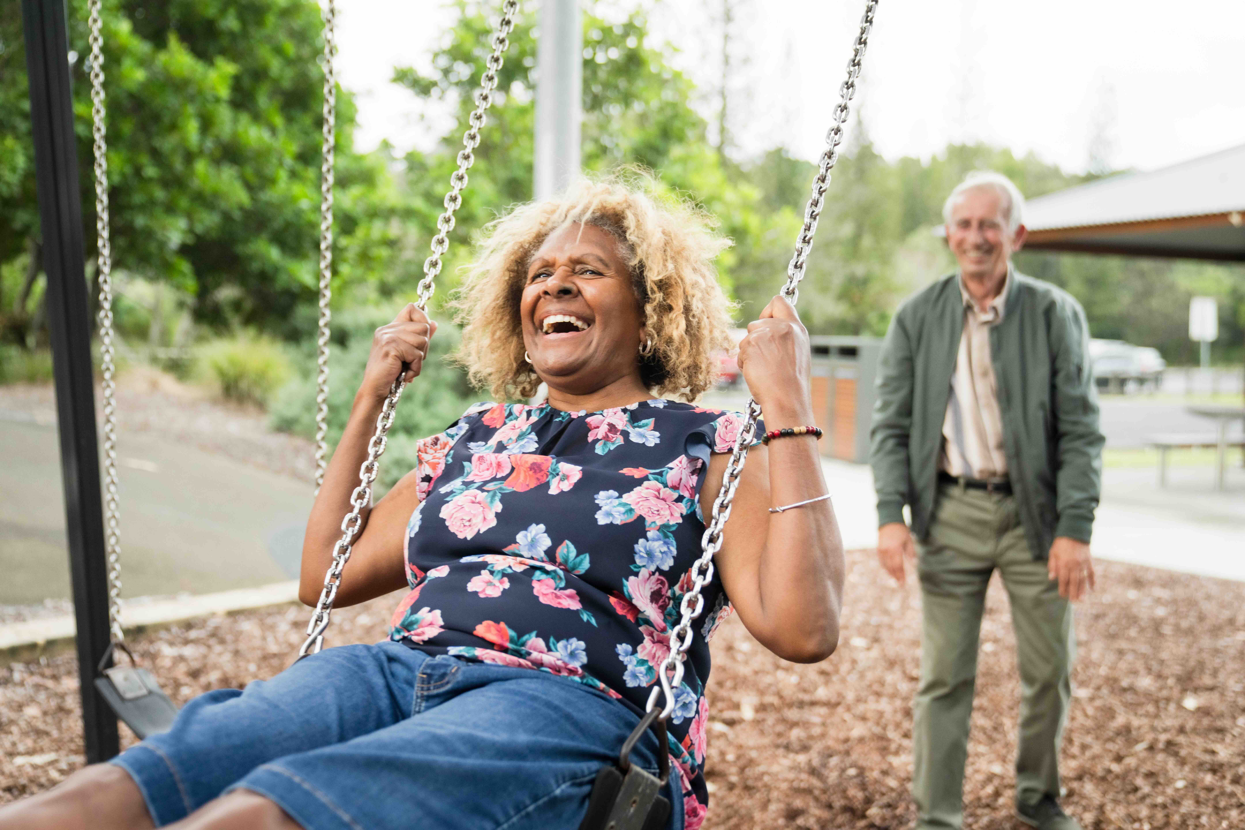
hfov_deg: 47.4
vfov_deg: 32.6
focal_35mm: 41
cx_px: 622
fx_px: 1418
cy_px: 415
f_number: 2.8
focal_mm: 41
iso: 1250
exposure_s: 1/200
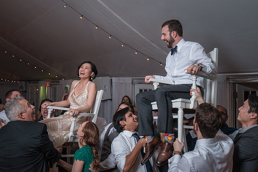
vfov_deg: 32.9
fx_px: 291
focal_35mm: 41
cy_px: 73
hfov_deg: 47.7
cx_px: 140
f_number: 5.6
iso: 2000
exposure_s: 1/200
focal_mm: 35
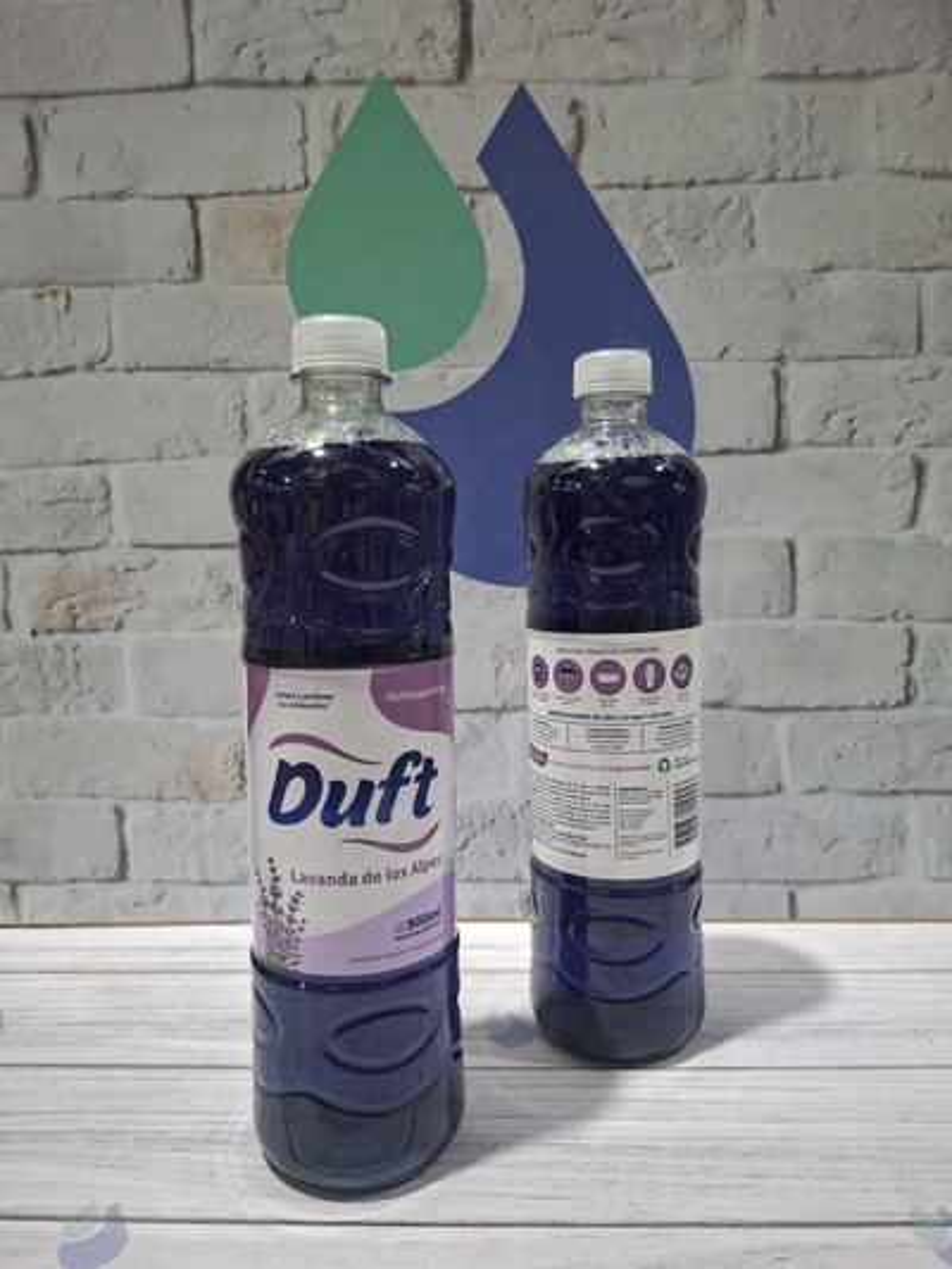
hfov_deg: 58.9
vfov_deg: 73.9
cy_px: 634
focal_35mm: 23
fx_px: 843
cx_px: 476
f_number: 1.8
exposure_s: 1/33
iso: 400
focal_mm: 5.54
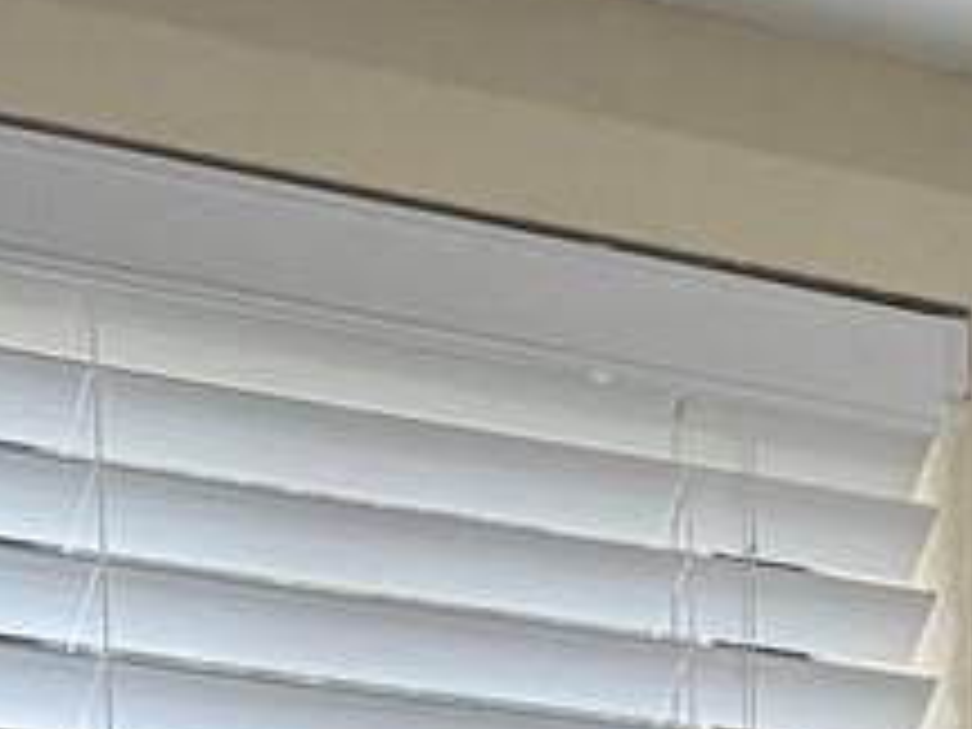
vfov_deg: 7.6
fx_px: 4998
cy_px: 1912
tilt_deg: -5.8
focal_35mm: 178
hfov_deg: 9.2
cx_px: 2758
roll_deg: -1.0
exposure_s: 1/120
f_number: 1.78
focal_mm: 6.76
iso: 200
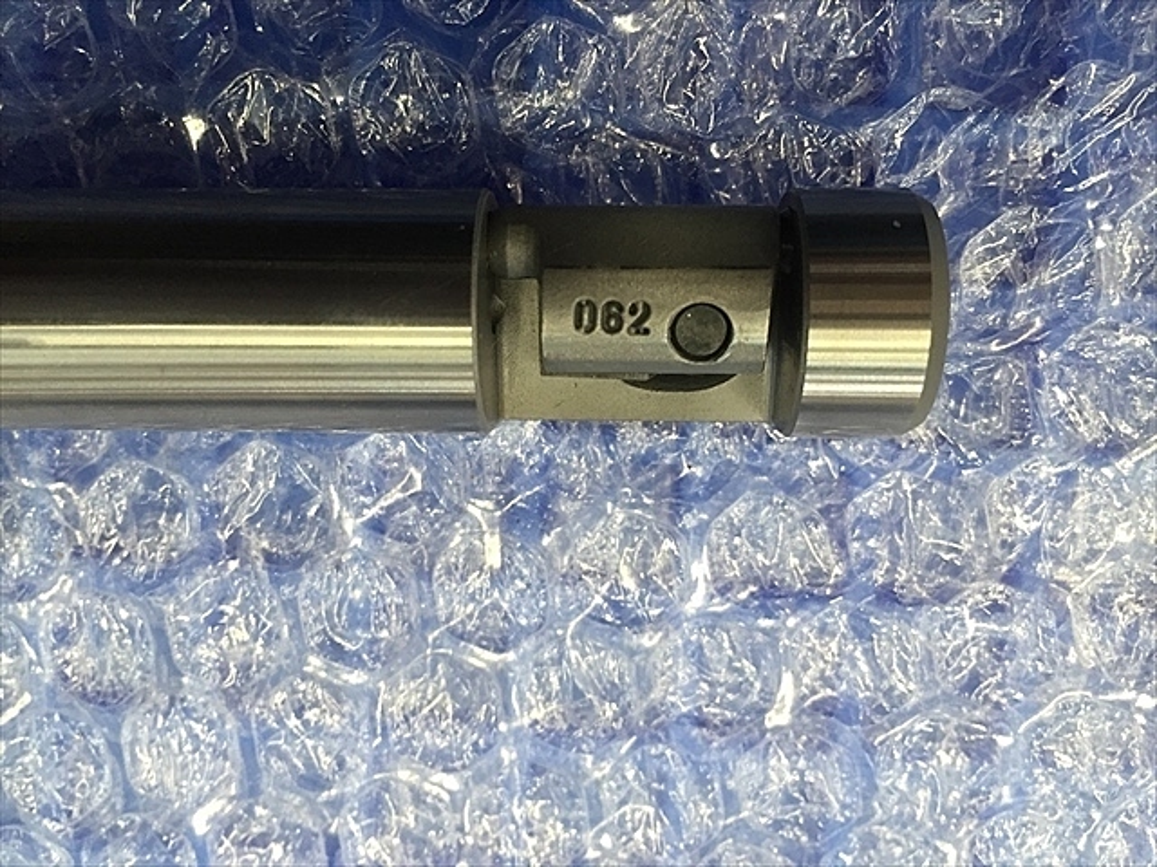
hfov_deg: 61.7
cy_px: 434
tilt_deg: -83.2
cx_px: 578
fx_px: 969
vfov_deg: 48.2
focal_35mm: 29
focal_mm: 4.15
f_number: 2.2
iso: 80
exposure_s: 1/30
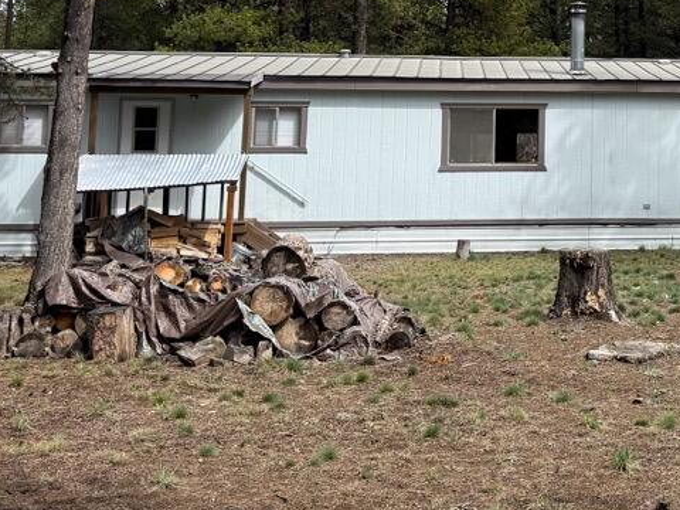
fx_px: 1257
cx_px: 652
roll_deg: +0.2
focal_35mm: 64
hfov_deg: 28.7
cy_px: 13
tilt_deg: +7.7
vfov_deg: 22.2
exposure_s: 1/3279
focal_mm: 6.76
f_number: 1.78
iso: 80
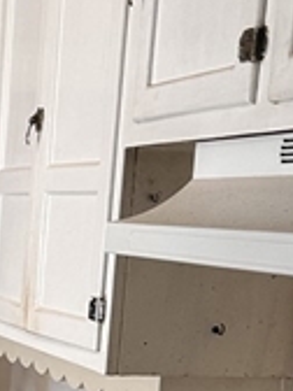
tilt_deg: -10.8
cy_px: 470
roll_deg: -1.2
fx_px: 1241
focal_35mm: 110
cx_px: -326
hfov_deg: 11.8
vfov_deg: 17.1
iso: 125
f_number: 1.78
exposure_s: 1/60
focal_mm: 6.86
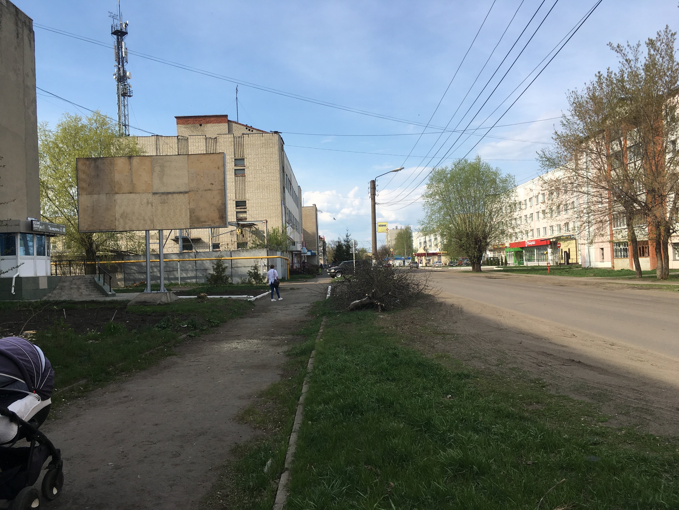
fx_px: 569
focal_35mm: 29
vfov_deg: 48.2
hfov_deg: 61.7
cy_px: 255
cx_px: 340
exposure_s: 1/1326
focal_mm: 4.15
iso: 25
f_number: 2.2
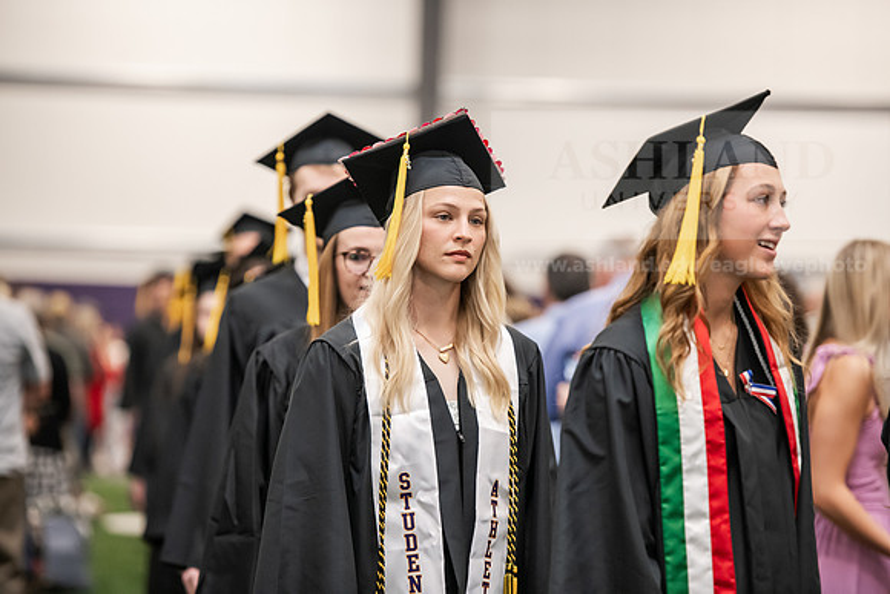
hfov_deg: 12.4
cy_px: 297
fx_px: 4080
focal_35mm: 165
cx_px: 445
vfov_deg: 8.3
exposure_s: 1/200
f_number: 3.2
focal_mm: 165
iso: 2500
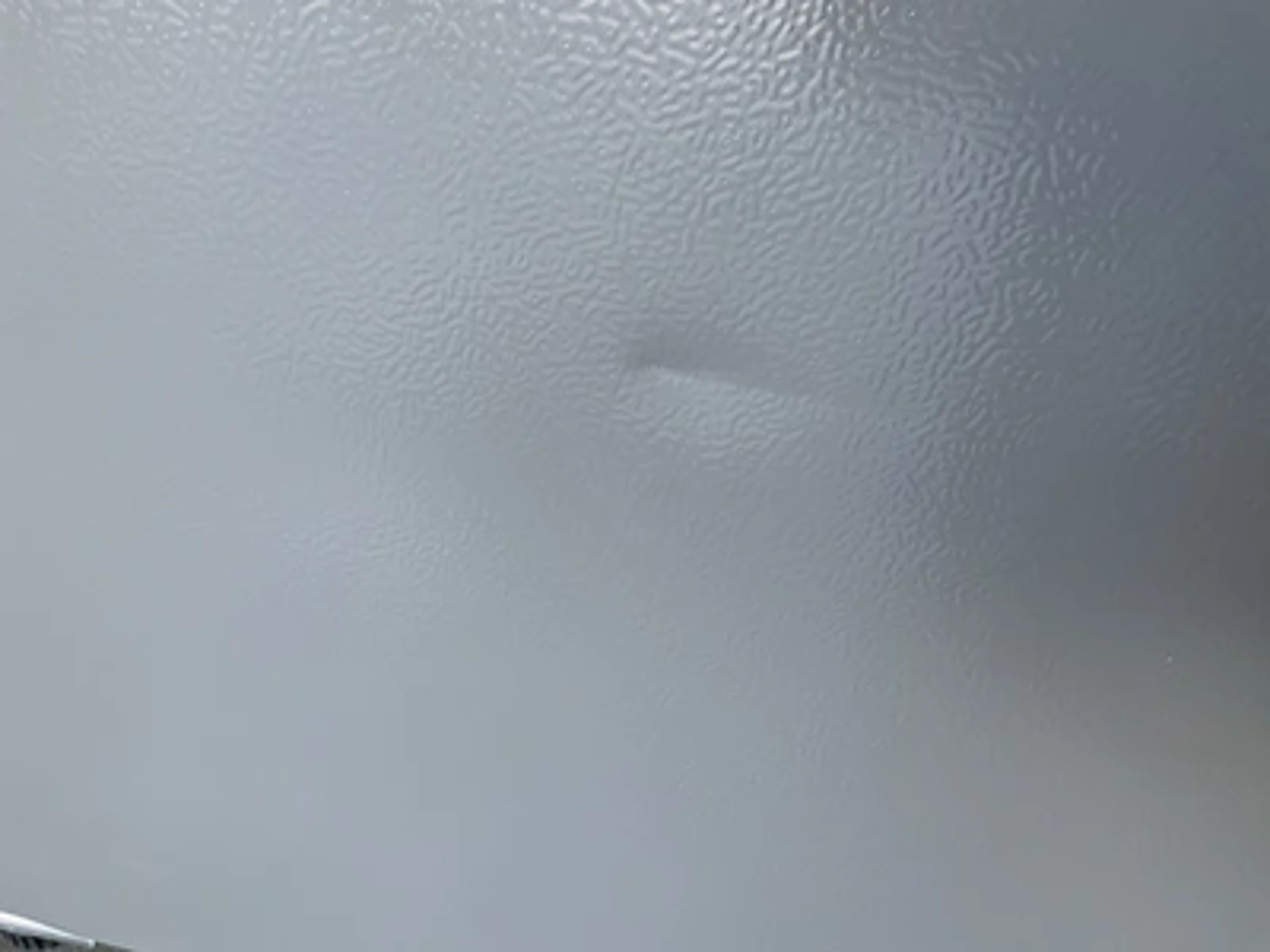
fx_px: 1064
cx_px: 635
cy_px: 476
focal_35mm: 29
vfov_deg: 48.2
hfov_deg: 61.7
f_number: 1.8
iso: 50
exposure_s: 1/60
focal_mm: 3
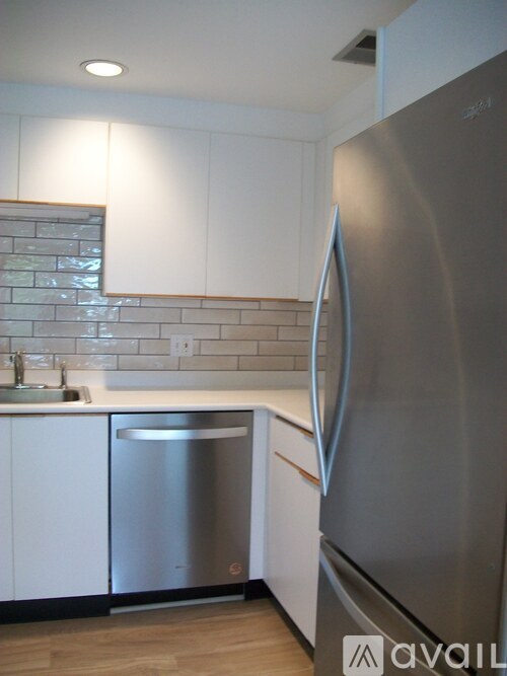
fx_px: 625
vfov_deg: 56.8
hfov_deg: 44.1
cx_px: 254
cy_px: 338
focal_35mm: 32
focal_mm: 5.7
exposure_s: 1/25
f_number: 2.9
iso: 160
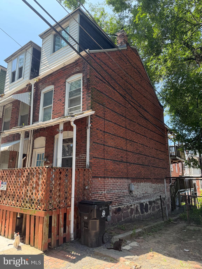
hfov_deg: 56.8
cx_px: 101
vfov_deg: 71.6
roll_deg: +0.8
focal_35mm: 24
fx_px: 187
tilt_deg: +16.3
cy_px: 134
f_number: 1.78
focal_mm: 6.76
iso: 100
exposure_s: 1/535
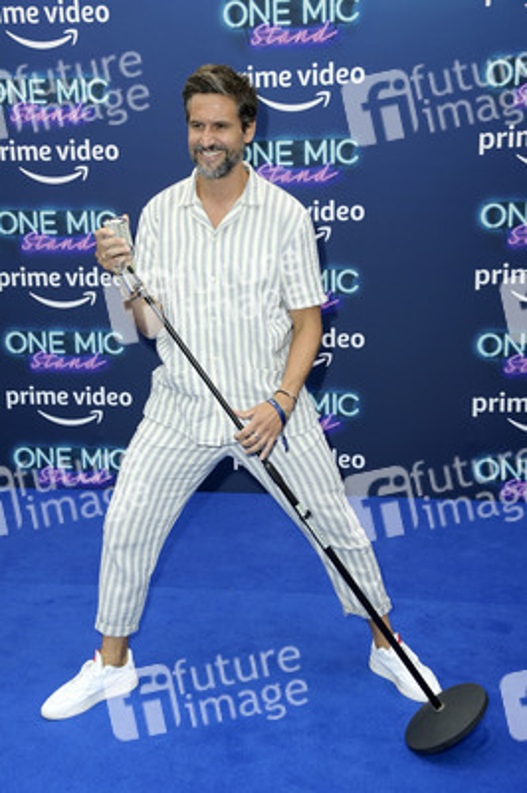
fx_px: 1056
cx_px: 264
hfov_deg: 28.0
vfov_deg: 41.1
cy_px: 396
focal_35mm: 48
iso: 500
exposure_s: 1/250
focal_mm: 48
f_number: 7.1
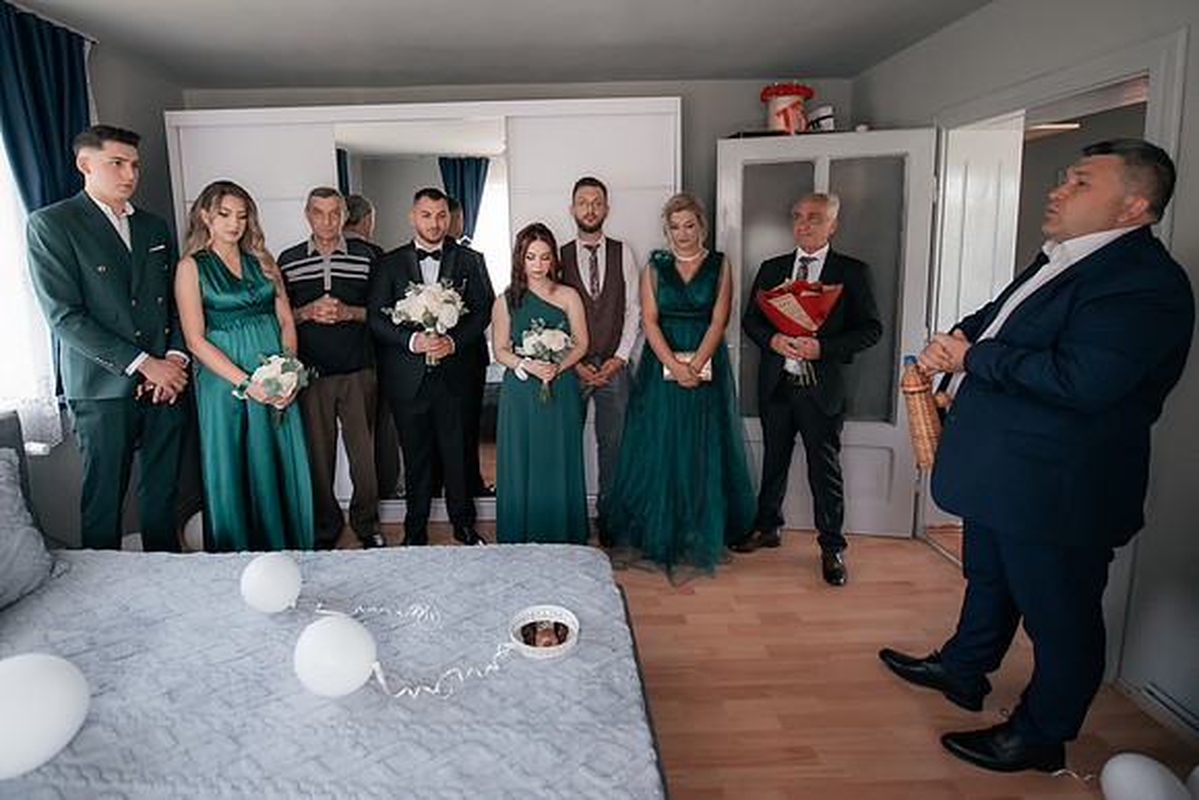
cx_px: 543
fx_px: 580
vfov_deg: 68.8
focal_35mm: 17
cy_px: 336
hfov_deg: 91.7
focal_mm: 15
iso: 1250
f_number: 2.8
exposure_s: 1/250
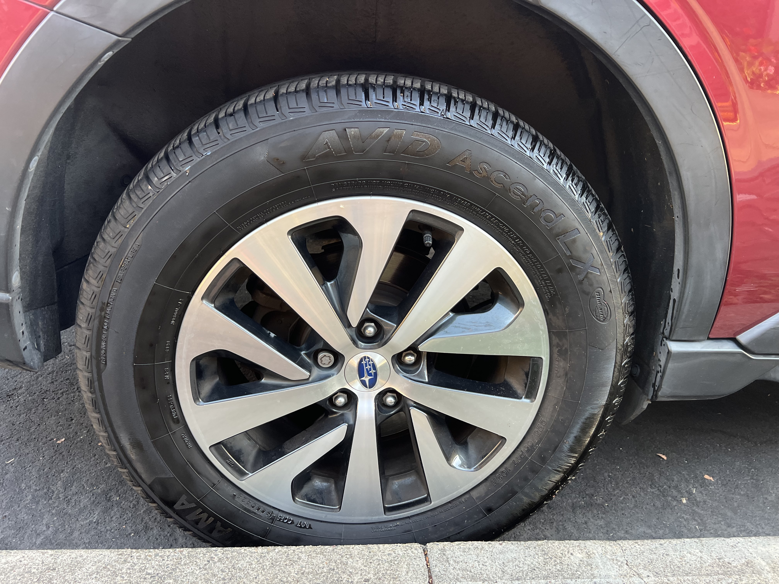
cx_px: 390
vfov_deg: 53.1
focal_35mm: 26
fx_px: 585
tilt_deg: -20.5
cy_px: 292
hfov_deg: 67.3
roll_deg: -2.3
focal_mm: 5.7
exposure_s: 1/107
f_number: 1.5
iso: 125
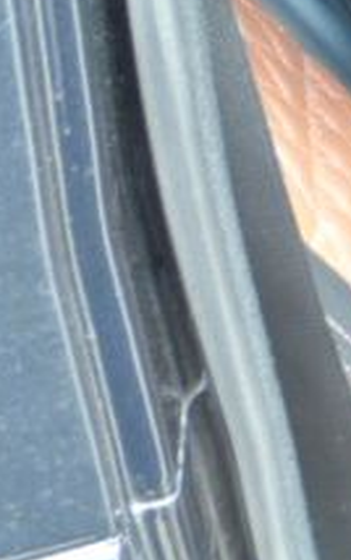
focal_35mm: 95
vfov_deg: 20.8
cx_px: 974
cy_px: -52
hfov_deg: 10.6
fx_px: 1452
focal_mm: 4
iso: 80
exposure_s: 1/30
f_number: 3.2
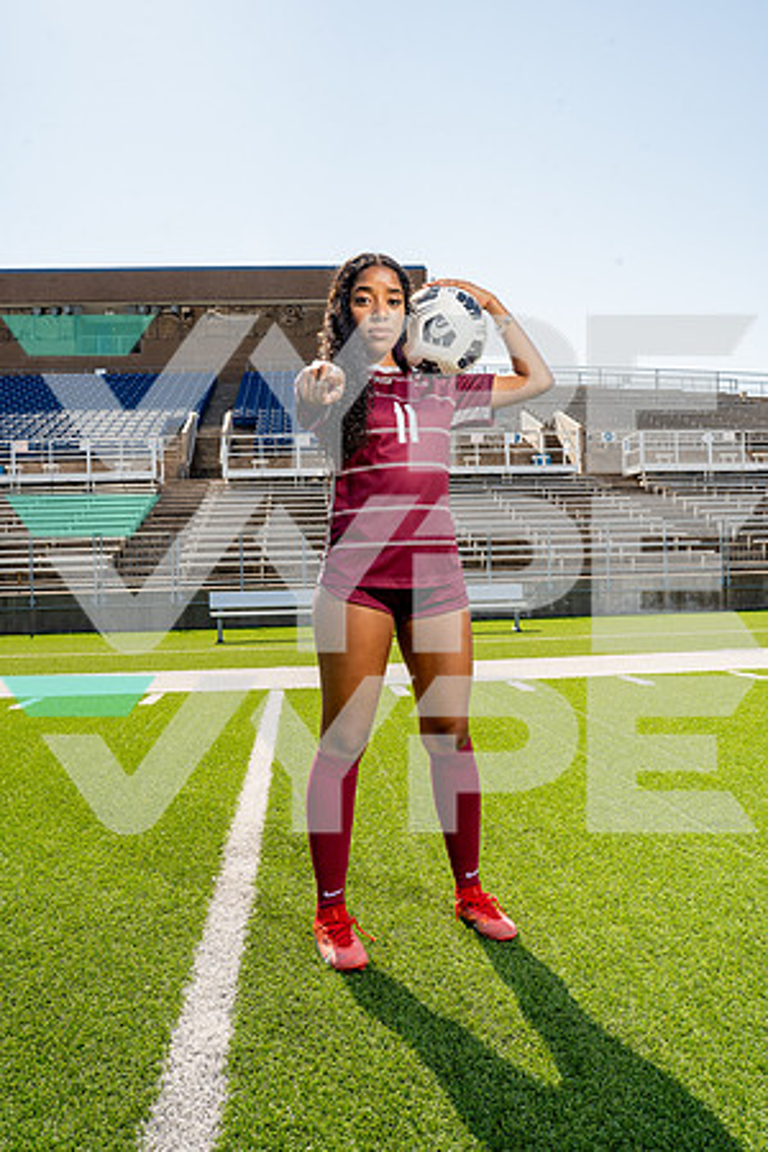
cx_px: 384
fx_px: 928
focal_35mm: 29
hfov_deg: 45.0
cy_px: 576
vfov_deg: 63.7
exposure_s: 1/250
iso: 320
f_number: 11
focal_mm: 29
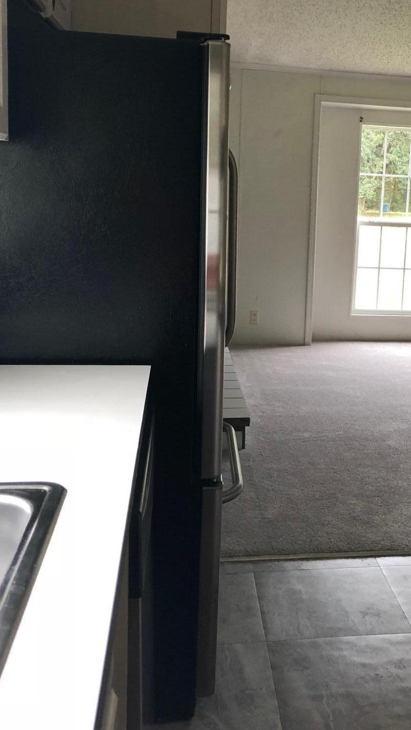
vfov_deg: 48.2
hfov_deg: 27.7
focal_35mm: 42
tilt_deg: -6.8
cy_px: 314
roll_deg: -3.0
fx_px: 814
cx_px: 339
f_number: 1.8
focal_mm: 3.99
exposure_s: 1/30
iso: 32
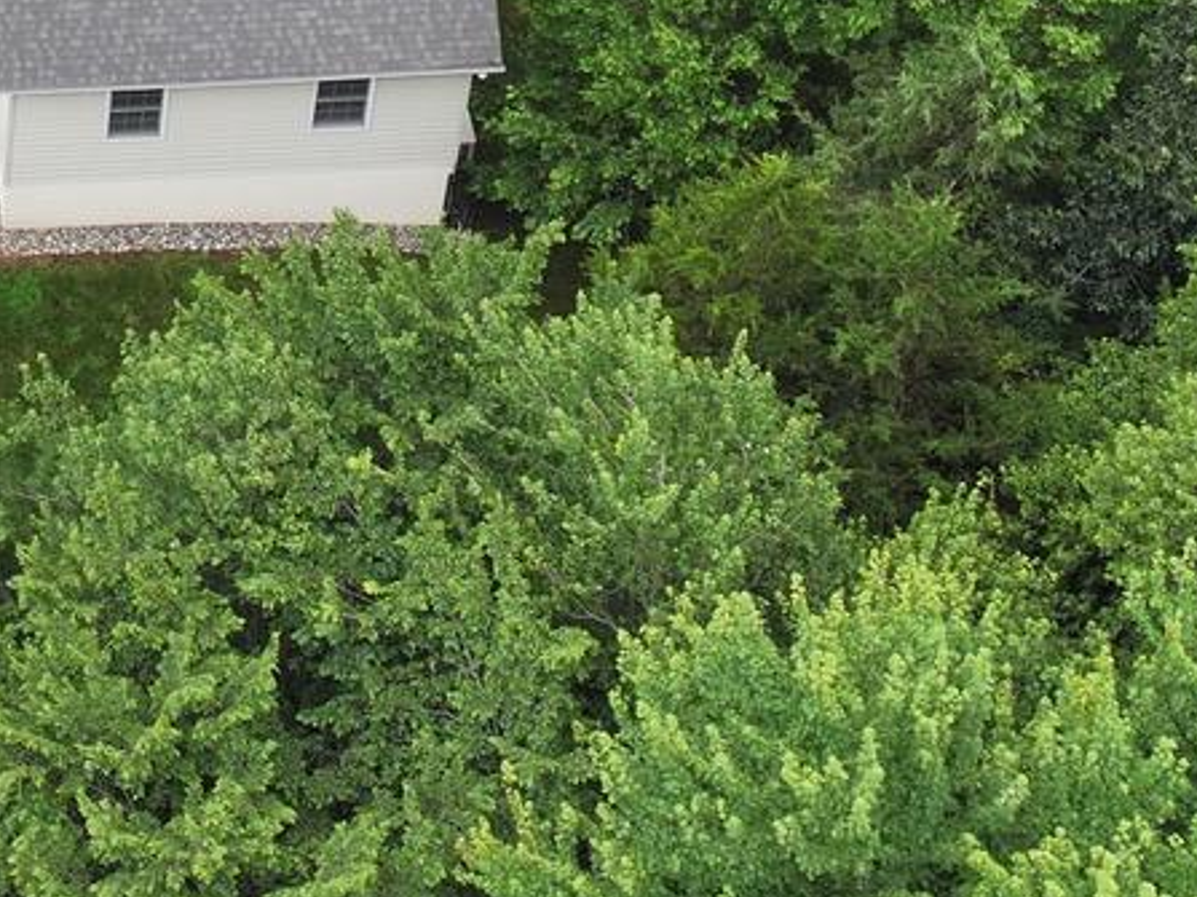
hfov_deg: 17.0
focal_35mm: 110
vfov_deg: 12.3
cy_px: -718
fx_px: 3803
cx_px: -308
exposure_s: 1/60
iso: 120
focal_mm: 12.29
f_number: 2.8
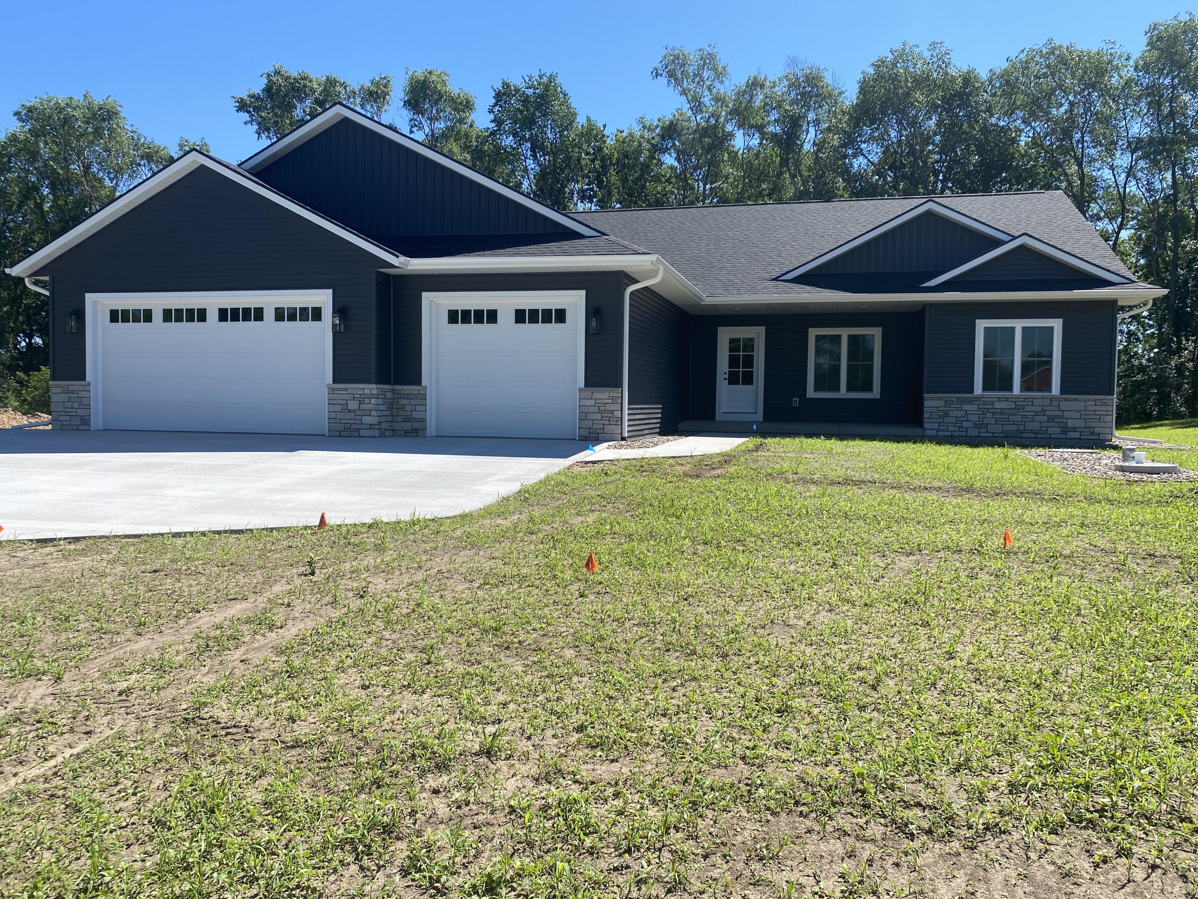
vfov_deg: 53.1
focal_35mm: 26
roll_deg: -1.2
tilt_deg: -2.5
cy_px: 450
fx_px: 900
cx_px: 599
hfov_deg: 67.3
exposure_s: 1/1866
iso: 32
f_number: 1.8
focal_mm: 4.25
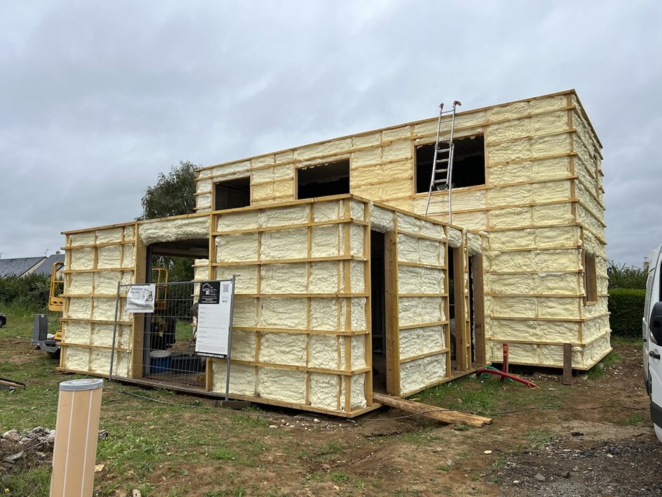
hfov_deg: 67.3
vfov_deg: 53.1
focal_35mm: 26
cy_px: 248
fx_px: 497
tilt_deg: +3.8
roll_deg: +0.4
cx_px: 331
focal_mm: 5.7
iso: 50
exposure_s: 1/5319
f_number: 1.5
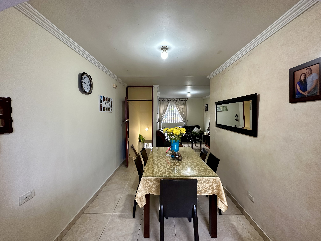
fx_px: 130
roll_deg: +0.0
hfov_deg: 102.1
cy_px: 120
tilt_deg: -2.4
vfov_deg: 85.7
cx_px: 160
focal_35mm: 14
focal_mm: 2.22
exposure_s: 1/60
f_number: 2.2
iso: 250
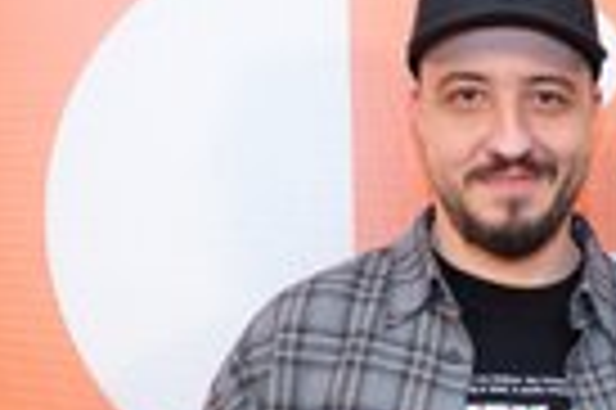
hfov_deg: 19.2
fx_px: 1760
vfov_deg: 13.1
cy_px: 419
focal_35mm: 103
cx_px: 638
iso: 1250
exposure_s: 1/125
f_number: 3.5
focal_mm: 34
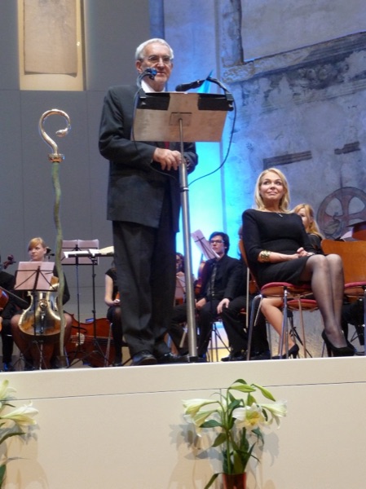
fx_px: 946
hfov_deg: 21.9
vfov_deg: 29.0
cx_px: 183
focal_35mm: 67
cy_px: 244
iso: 400
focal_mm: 11.3
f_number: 4.5
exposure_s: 1/15
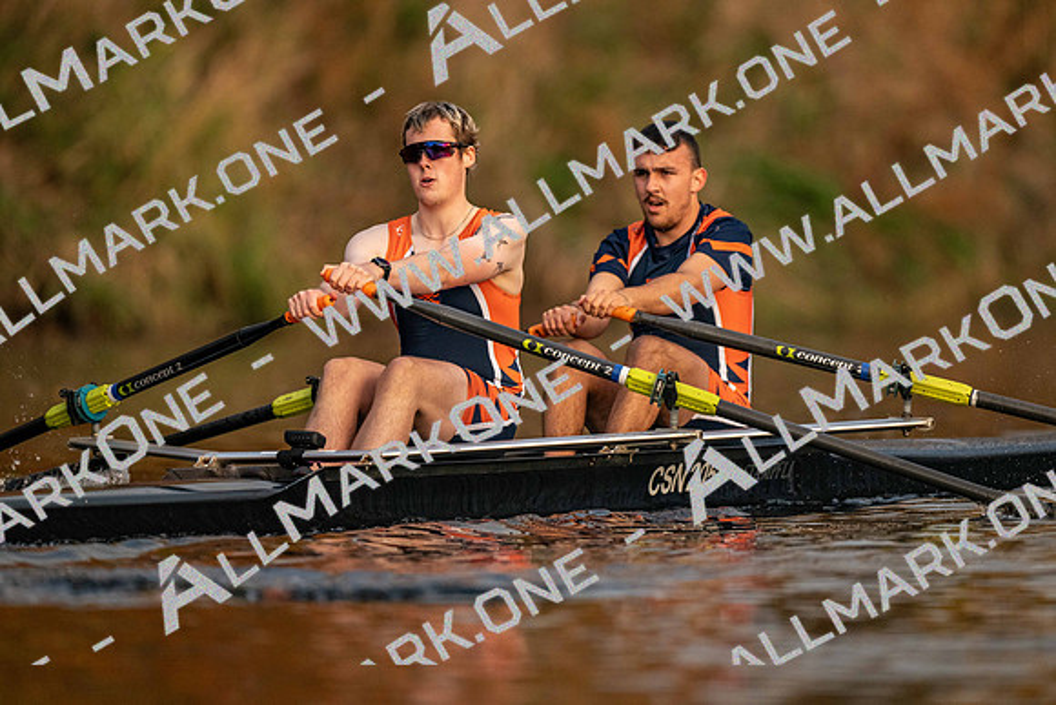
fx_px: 17603
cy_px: 352
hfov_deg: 3.4
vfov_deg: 2.3
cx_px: 528
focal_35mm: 600
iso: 2800
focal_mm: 600
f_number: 4
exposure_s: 1/2500
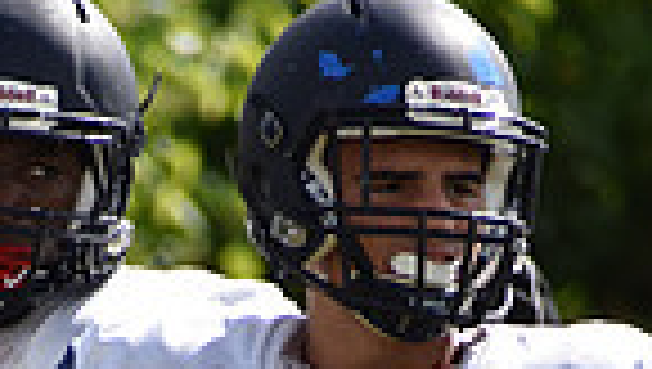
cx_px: 74
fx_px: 32544
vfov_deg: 0.6
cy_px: 1066
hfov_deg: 1.1
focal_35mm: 1880
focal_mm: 300
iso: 400
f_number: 6.3
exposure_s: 1/1250
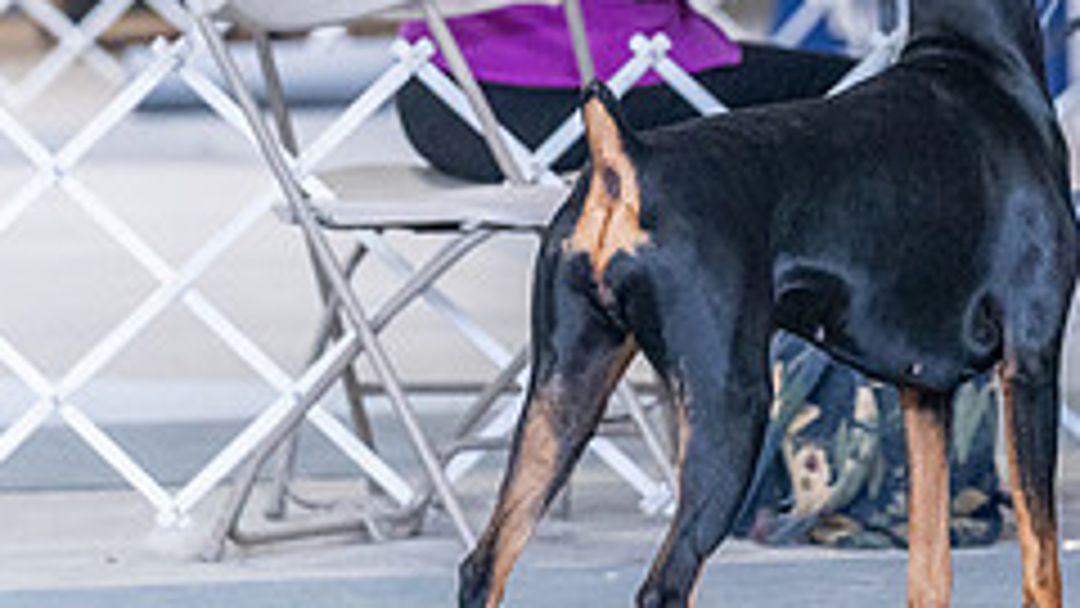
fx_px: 11169
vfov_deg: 3.1
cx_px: 968
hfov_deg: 5.5
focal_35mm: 390
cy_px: -70
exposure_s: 1/400
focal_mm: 154
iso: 6400
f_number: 4
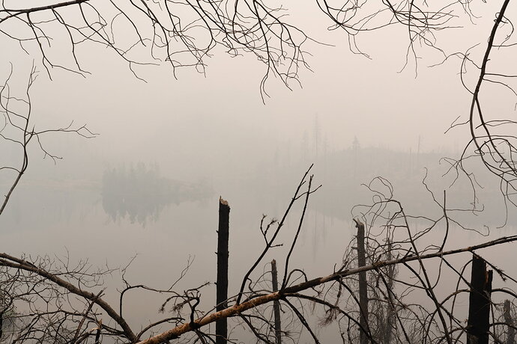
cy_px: 172
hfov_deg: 42.7
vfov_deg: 29.2
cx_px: 258
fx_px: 661
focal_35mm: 46
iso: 400
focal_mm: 46
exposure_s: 1/125
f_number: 16
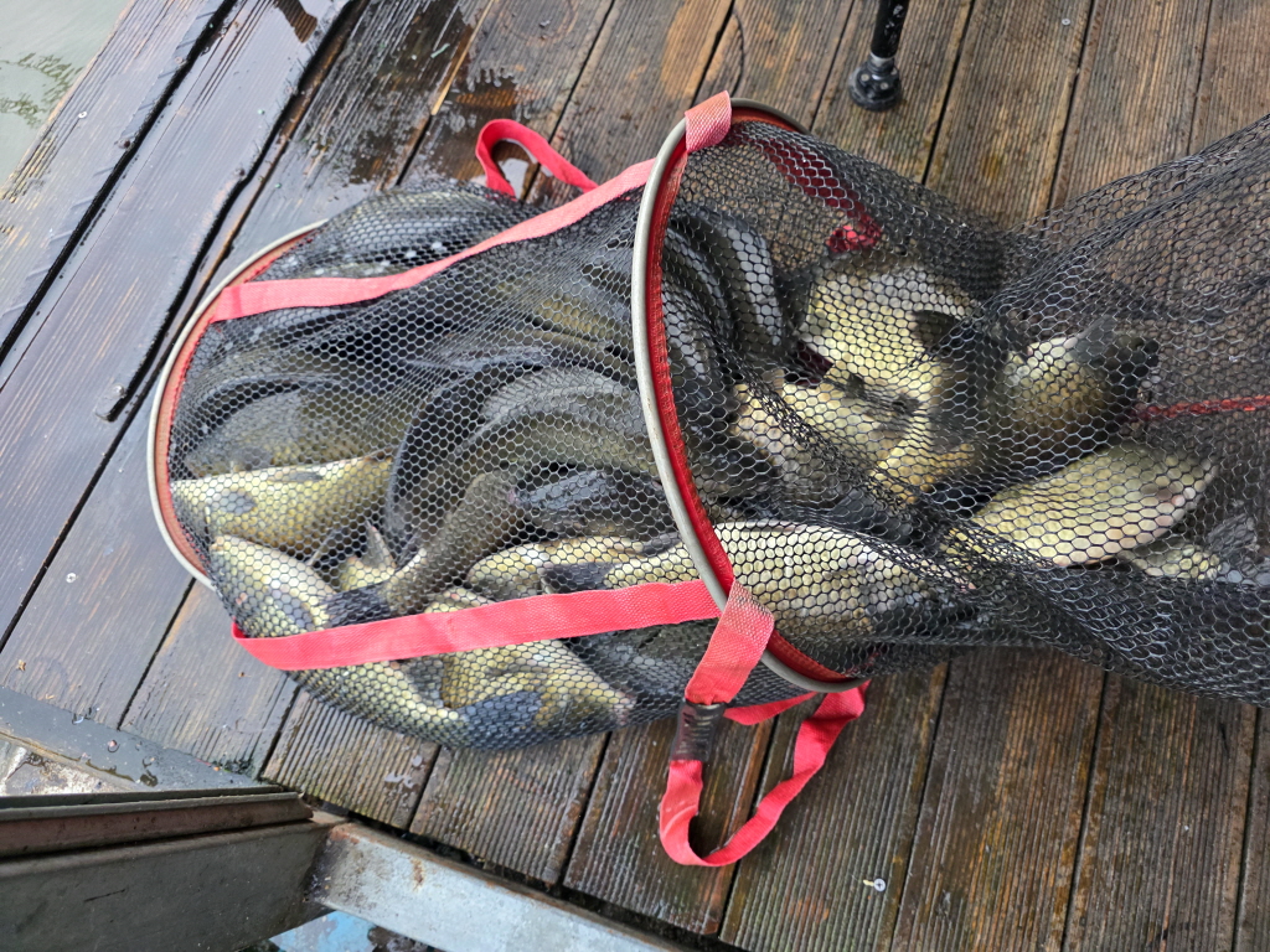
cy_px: 476
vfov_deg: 58.9
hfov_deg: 73.9
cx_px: 635
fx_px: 844
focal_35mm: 23
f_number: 1.7
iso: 320
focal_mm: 6.3
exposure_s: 1/120
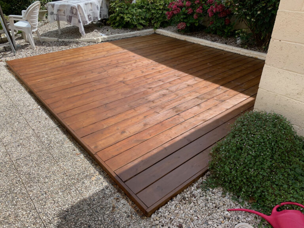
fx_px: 228
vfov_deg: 53.1
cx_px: 152
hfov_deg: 67.3
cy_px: 114
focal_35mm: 26
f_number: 1.8
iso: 25
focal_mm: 4.25
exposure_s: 1/1490
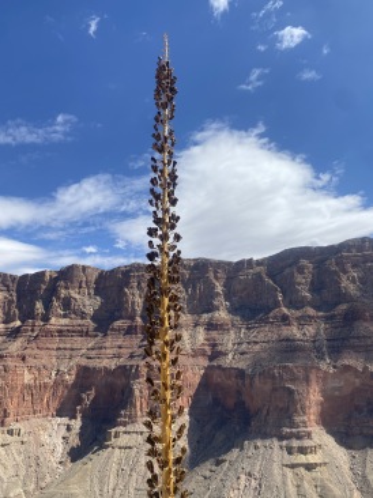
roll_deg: +0.6
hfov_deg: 53.0
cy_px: 249
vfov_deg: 67.3
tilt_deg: +14.2
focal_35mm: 26
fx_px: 374
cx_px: 186
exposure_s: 1/3610
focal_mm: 4.25
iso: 32
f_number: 1.8
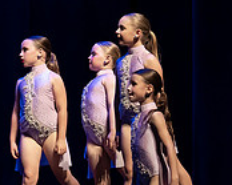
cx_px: 90
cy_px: -86
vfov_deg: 5.4
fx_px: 1956
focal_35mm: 285
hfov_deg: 6.8
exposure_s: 1/640
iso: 3200
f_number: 2.8
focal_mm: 47
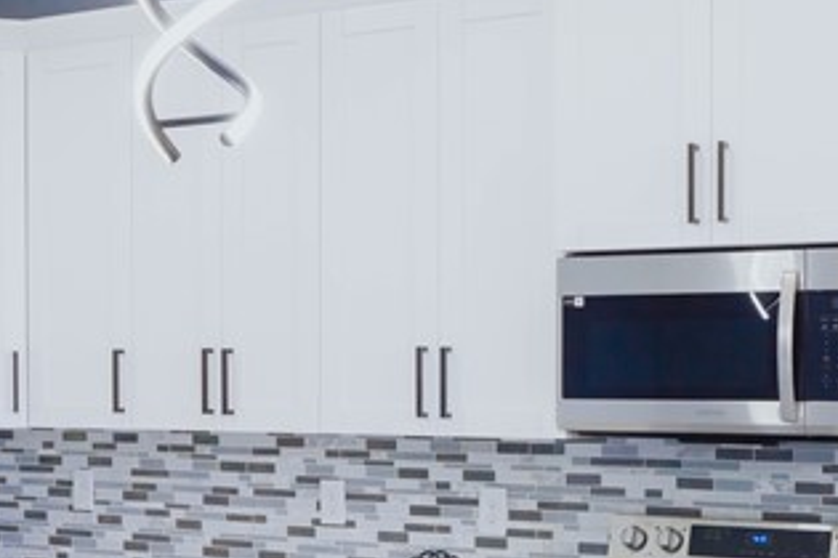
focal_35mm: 69
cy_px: 422
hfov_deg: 29.2
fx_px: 1606
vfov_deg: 19.6
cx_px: 476
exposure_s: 1/50
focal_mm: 20
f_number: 9
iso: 1000
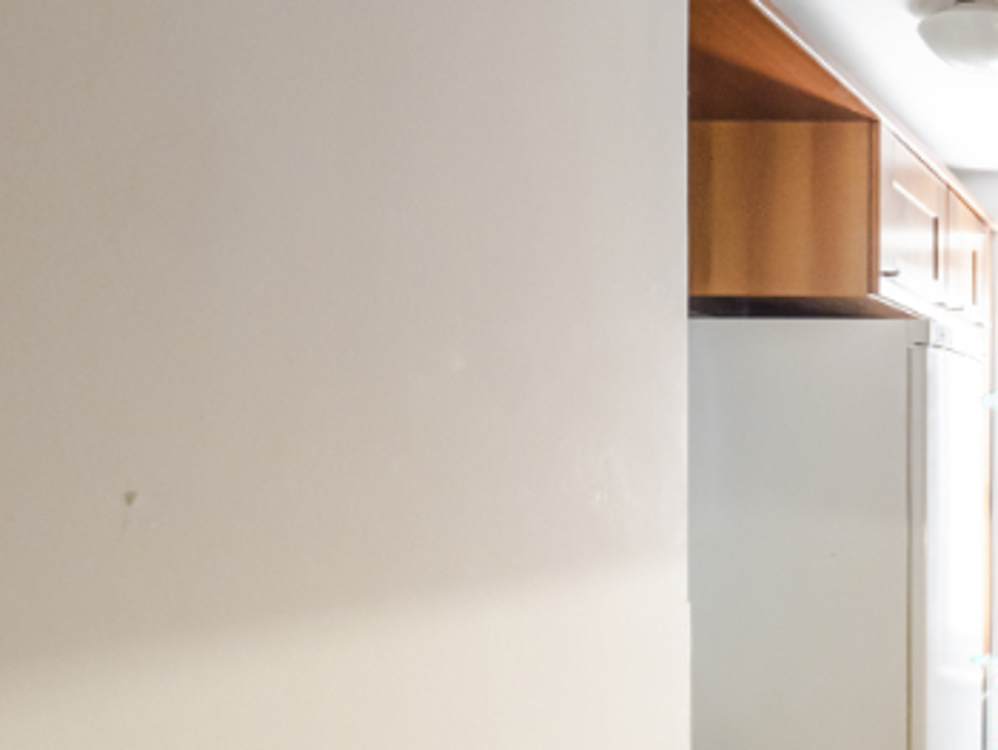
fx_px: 1154
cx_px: 1192
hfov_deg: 36.4
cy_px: 505
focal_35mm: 40
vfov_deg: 35.6
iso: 400
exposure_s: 1/60
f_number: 4
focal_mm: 7
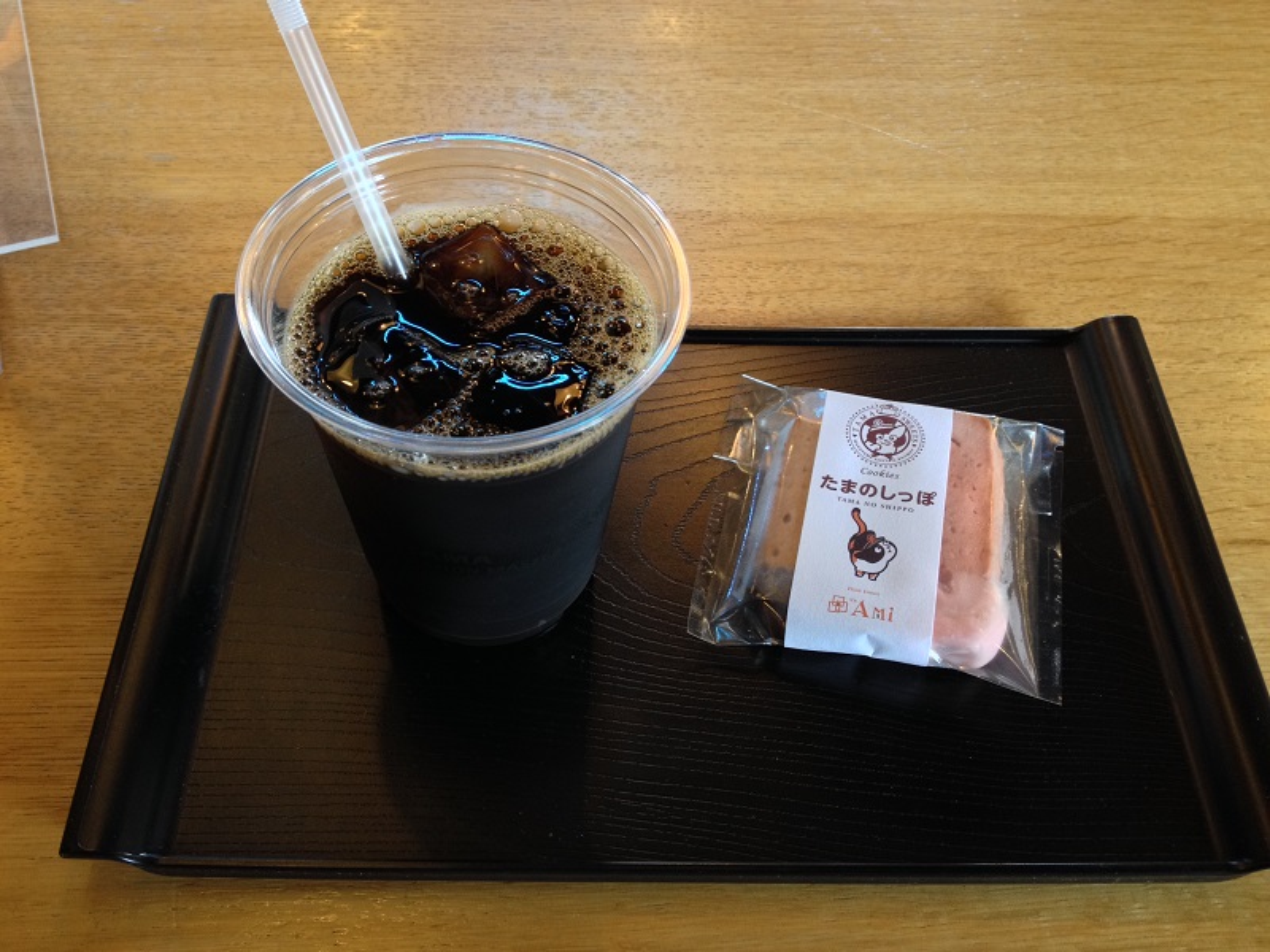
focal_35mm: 35
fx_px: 1284
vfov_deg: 40.7
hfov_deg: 52.6
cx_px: 635
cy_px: 476
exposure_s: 1/20
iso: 160
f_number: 2.4
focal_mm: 4.28
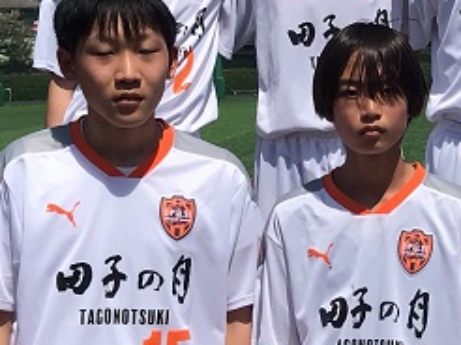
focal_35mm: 114
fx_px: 1517
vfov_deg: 12.9
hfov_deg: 16.7
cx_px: 527
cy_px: 261
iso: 20
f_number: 1.8
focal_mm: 3.99
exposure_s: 1/5319
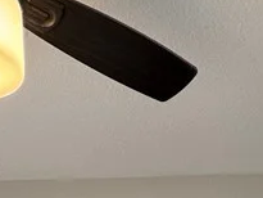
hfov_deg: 27.6
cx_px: 177
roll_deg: -1.6
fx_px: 532
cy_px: 446
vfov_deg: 15.0
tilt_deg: -8.8
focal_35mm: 70
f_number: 2.2
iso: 160
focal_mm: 2.22
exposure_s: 1/99
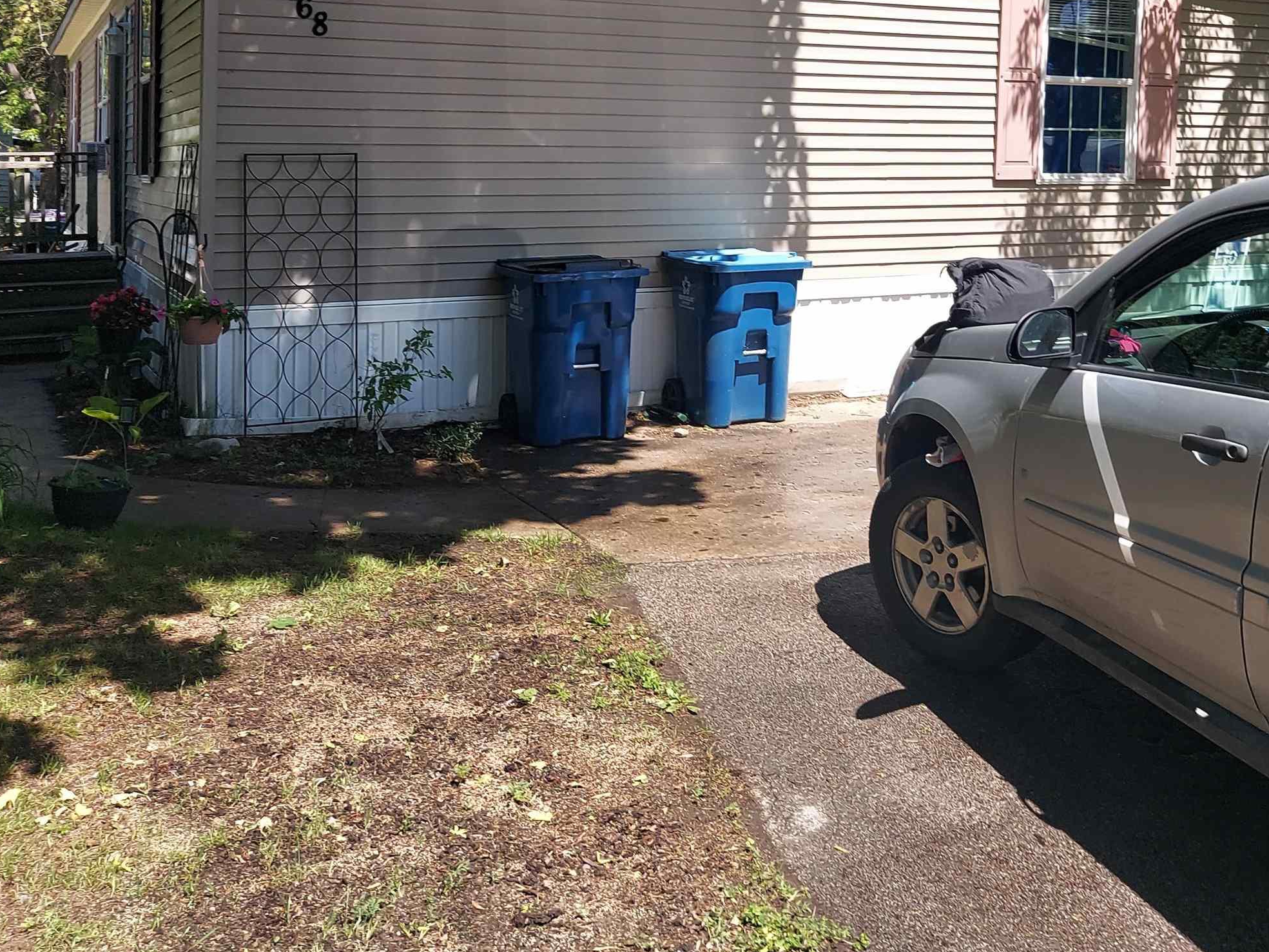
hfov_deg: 47.5
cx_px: 777
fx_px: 1430
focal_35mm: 39
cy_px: 232
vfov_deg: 35.9
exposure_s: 1/726
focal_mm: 4.6
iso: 50
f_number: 2
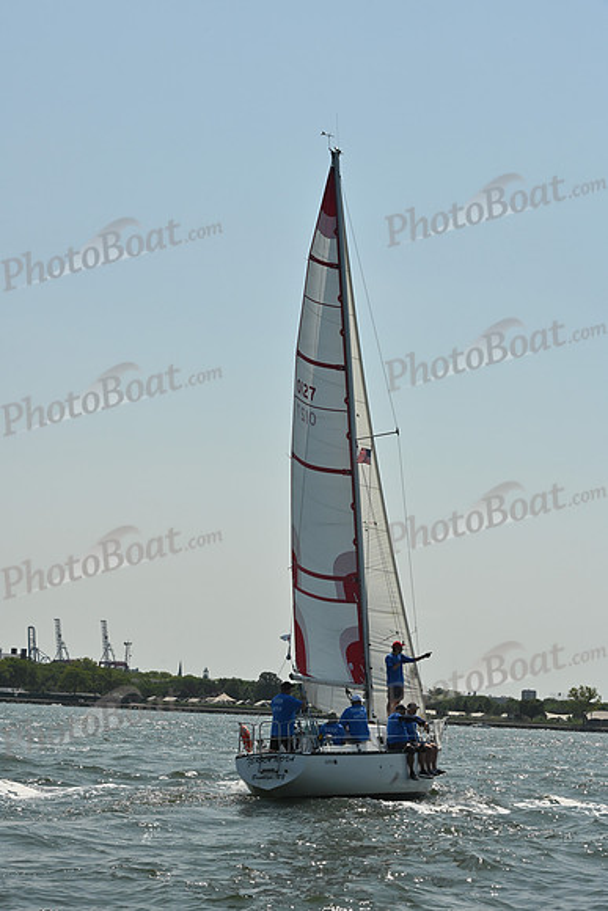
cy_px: 456
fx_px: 1772
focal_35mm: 70
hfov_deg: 19.5
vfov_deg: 28.8
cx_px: 304
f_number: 11
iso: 320
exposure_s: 1/1250
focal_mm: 70
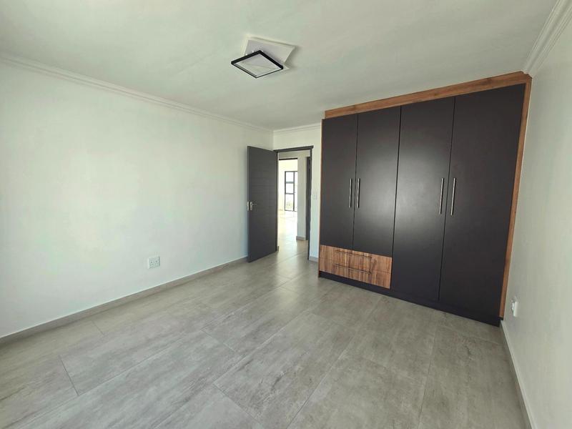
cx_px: 286
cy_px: 214
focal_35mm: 13
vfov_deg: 89.9
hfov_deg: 106.2
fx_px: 215
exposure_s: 1/130
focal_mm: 2.2
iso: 50
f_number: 2.2
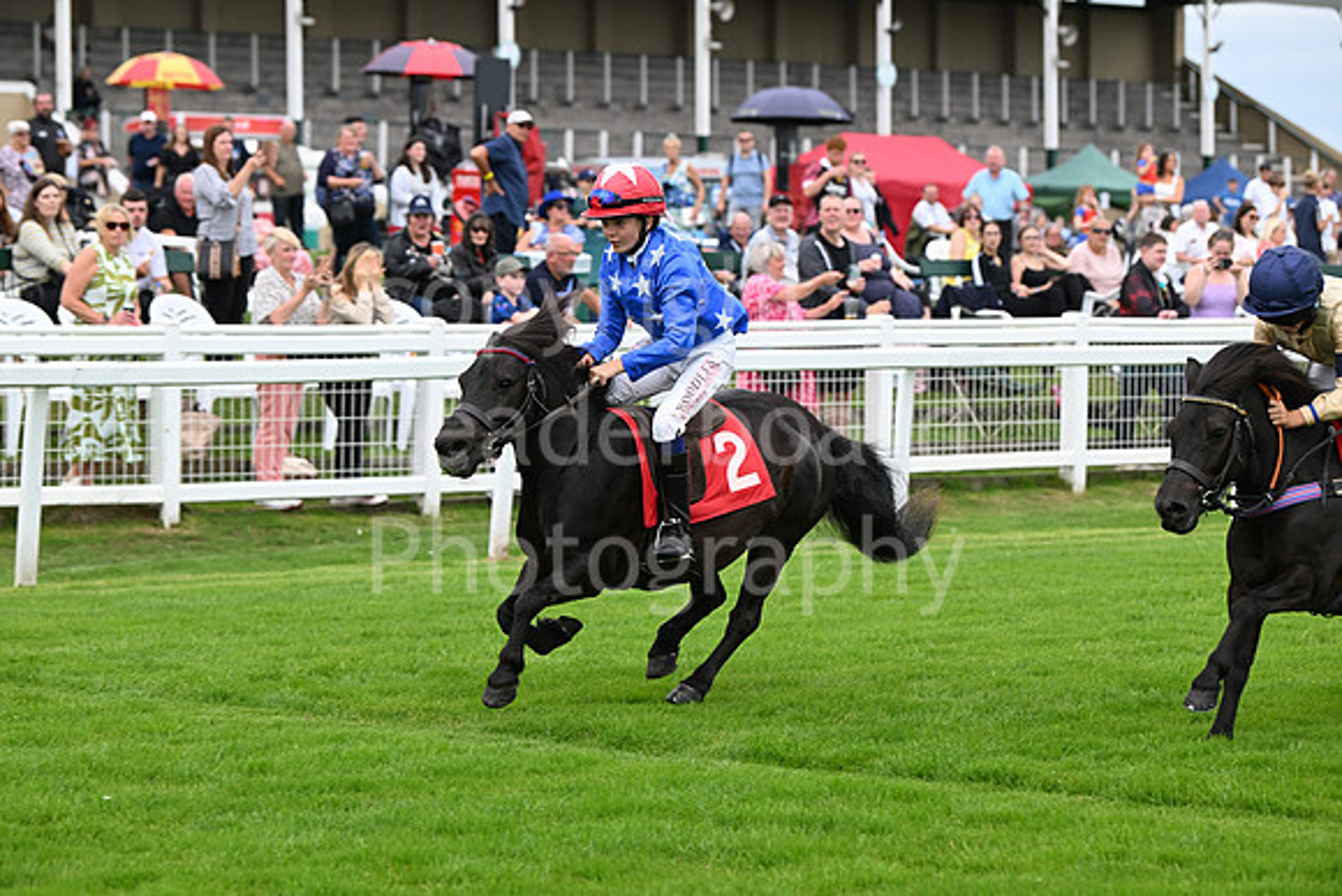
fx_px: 5033
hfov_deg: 15.2
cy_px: 448
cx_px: 671
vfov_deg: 10.2
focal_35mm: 135
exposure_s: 1/1250
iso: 400
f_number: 5
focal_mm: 135
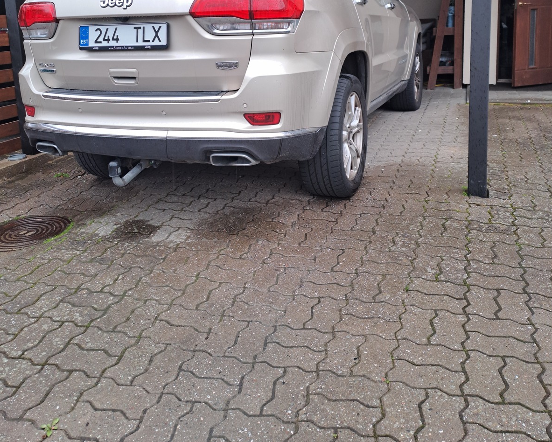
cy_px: 110
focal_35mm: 33
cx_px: 278
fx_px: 539
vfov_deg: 43.1
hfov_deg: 54.2
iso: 32
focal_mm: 4.65
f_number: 1.8
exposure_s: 1/136
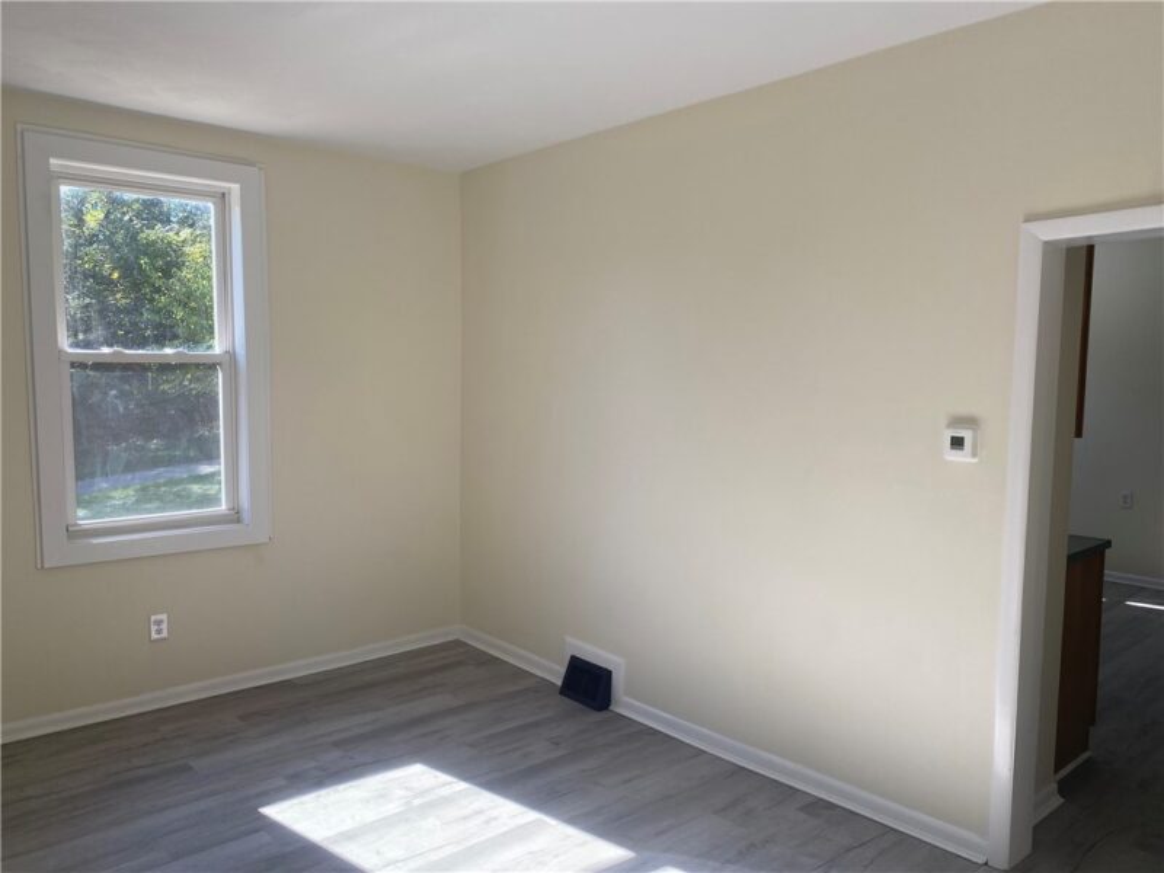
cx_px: 582
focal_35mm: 26
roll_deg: -1.2
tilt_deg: -5.3
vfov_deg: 53.1
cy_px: 436
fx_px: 874
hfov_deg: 67.3
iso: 32
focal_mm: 4.25
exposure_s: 1/203
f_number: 1.8
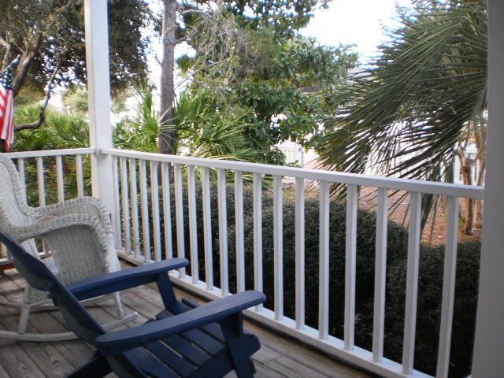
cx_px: 252
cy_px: 189
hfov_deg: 51.4
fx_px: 524
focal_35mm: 36
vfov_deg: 39.7
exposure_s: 1/60
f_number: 3.1
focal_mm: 6.3
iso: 100
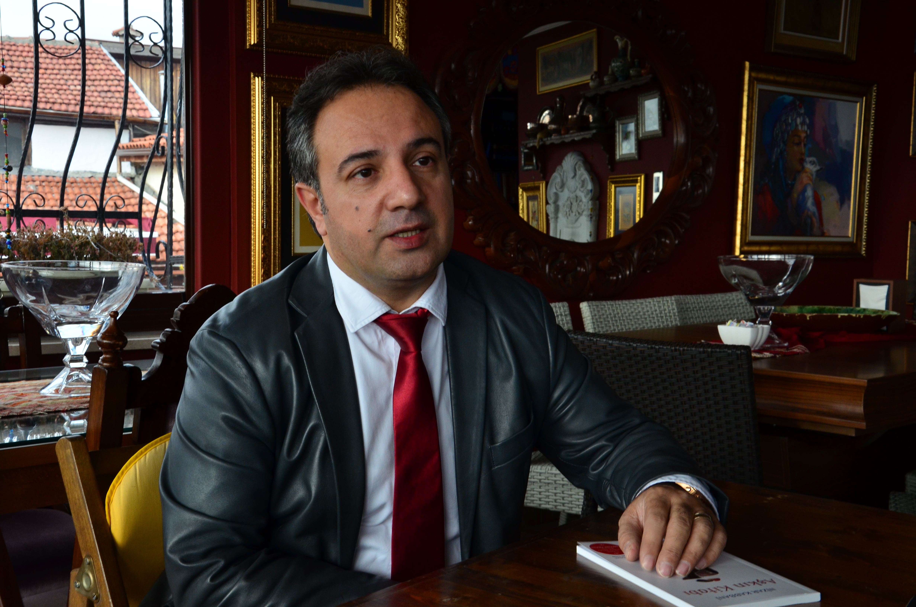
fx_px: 1143
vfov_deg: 29.7
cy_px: 304
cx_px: 458
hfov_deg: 43.7
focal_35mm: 45
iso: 500
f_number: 8
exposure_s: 1/100
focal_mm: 30
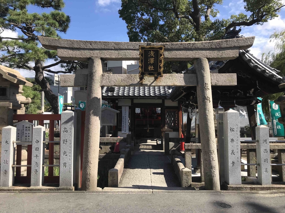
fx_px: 231
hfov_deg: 63.4
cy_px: 106
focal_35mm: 28
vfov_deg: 49.7
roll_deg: +0.8
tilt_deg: +4.4
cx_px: 142
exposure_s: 1/1570
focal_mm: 3.99
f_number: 1.8
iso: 20
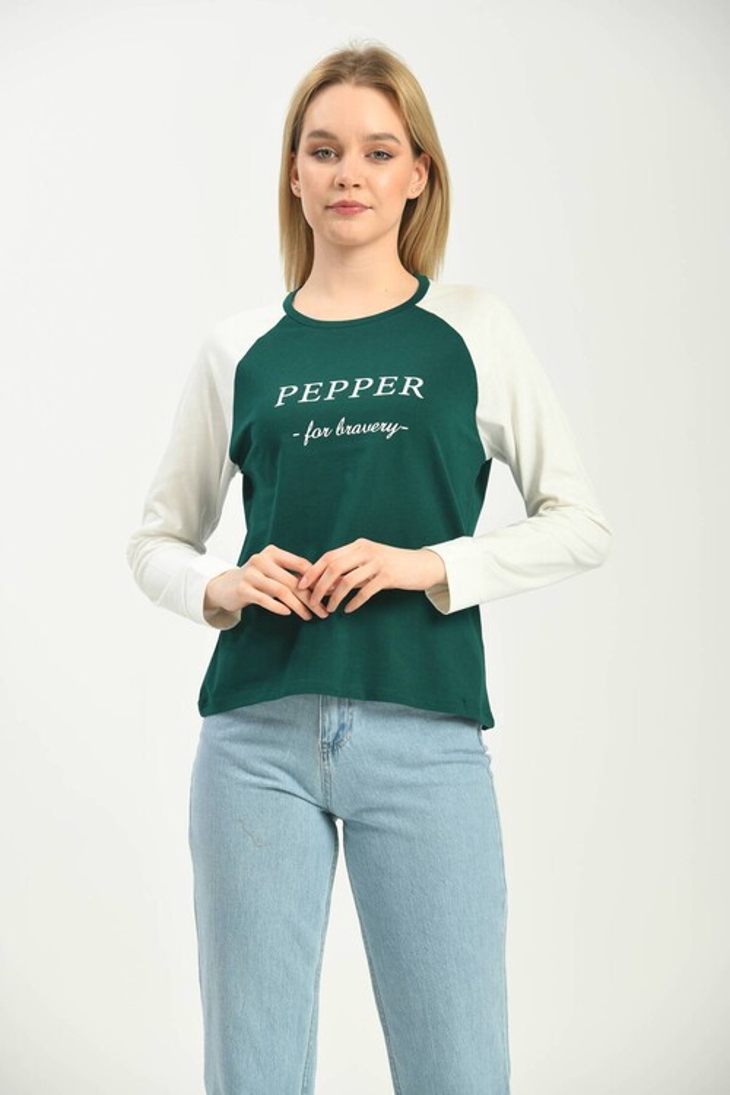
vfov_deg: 16.4
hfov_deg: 11.0
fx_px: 3802
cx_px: 365
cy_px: 548
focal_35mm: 125
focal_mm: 125
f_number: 6.3
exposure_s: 1/160
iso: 100
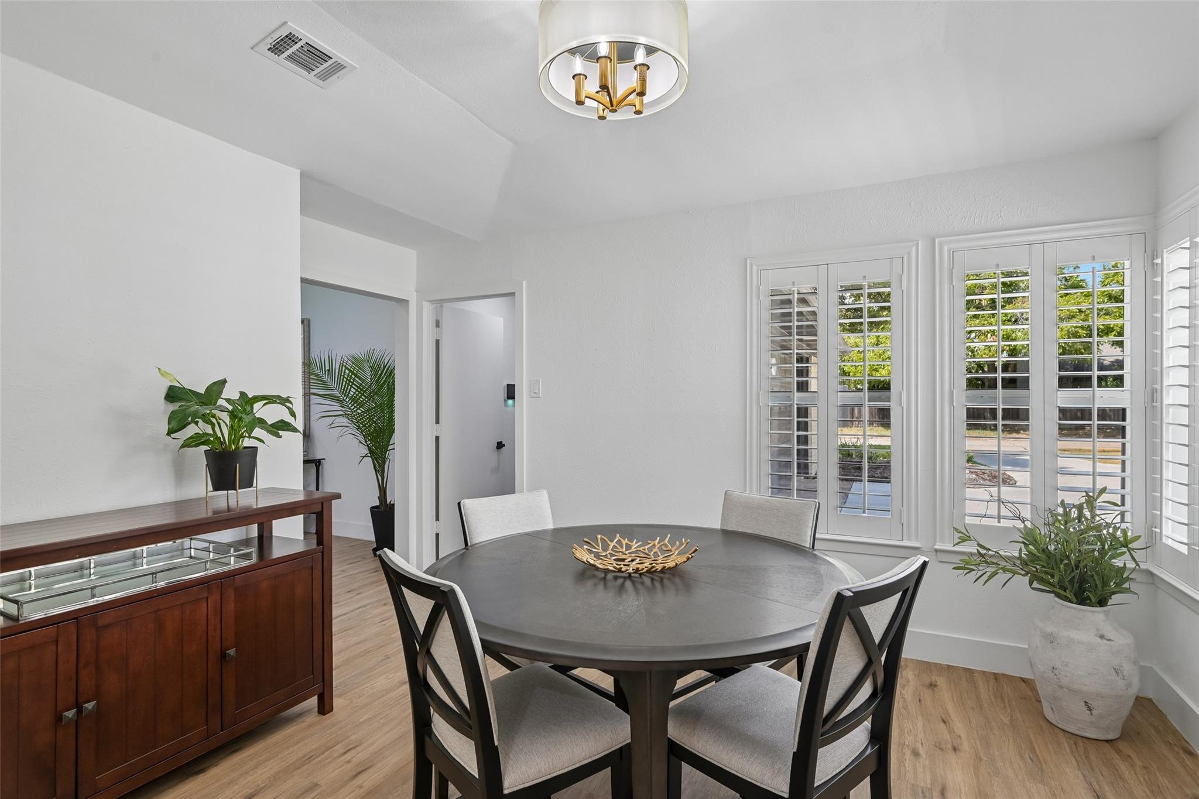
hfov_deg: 91.6
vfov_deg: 68.9
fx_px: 583
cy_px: 400
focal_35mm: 18
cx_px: 600
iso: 400
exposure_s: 1/40
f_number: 8
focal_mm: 17.5
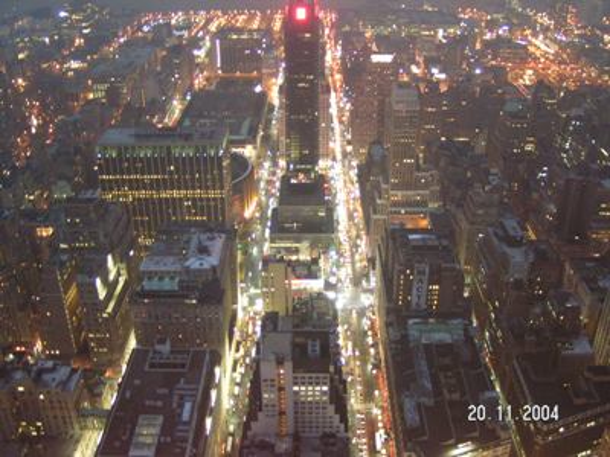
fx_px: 670
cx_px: 305
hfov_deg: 49.0
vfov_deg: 37.7
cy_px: 228
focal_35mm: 38
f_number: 2.8
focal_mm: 5.8
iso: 200
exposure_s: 1/1.6
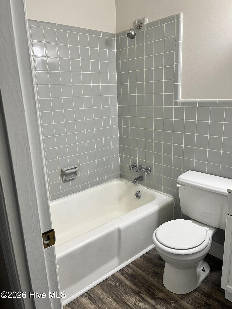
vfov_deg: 67.3
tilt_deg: -14.4
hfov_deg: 53.1
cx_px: 116
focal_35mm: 26
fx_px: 232
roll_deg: +2.9
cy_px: 154
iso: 100
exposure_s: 1/60
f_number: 1.6
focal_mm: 5.1
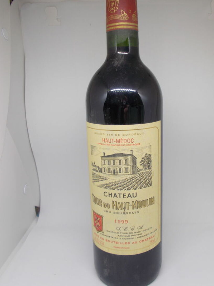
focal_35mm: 32
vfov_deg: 56.8
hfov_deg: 43.9
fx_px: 264
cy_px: 136
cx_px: 131
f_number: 3.2
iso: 80
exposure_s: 1/30
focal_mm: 4.6
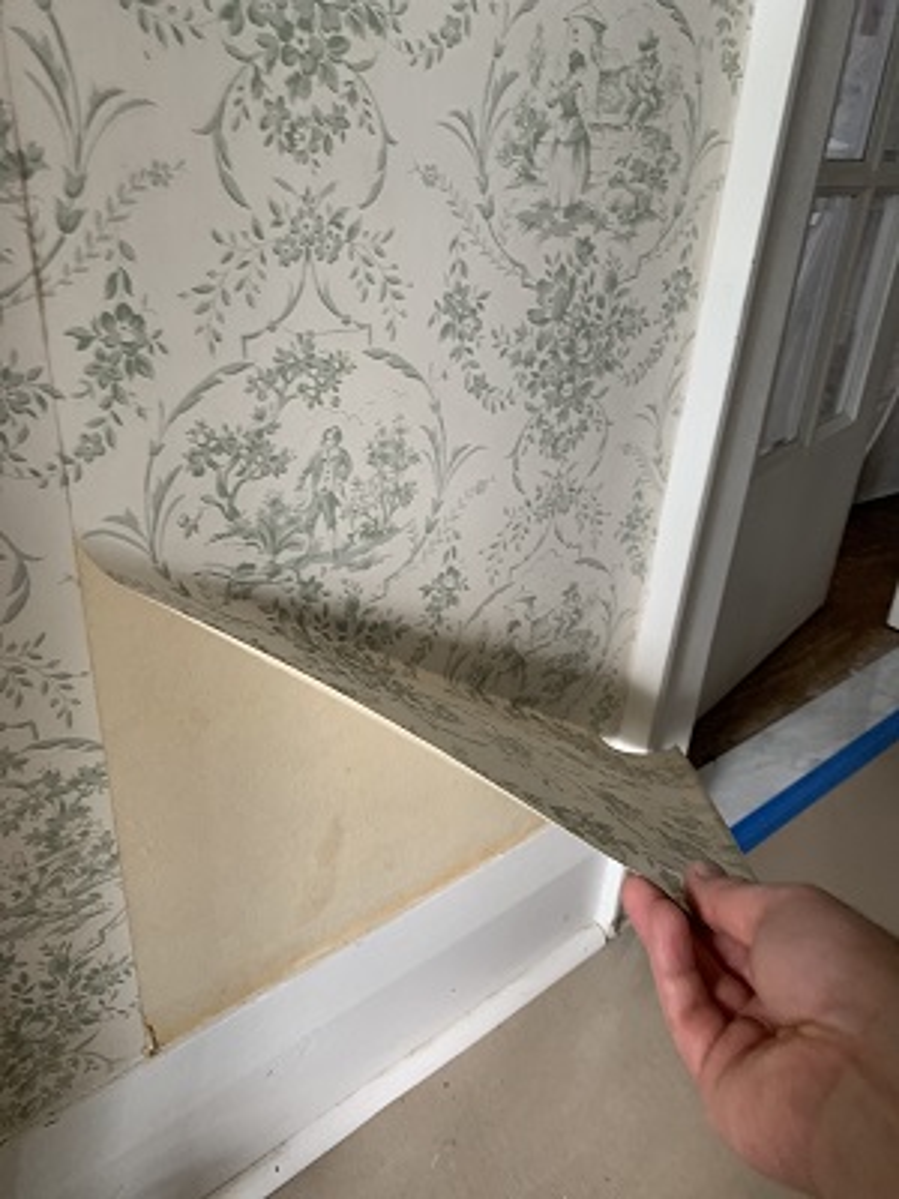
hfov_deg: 53.1
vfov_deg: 67.3
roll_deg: -3.3
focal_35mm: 26
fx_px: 900
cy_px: 600
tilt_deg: -24.9
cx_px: 450
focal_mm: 4.25
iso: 200
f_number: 1.8
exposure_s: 1/60
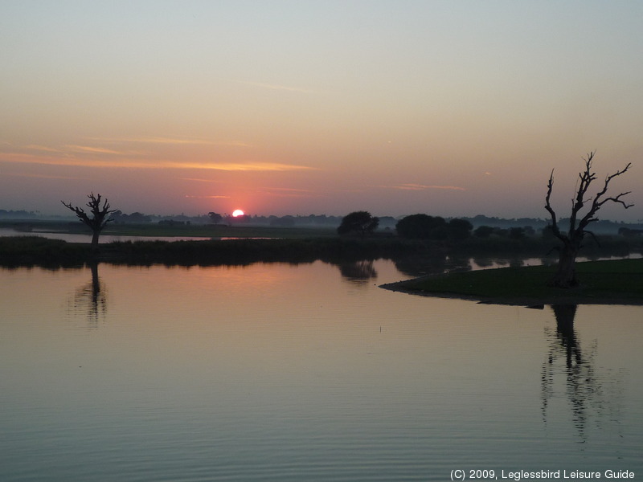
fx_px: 1170
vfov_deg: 23.3
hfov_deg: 30.7
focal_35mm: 63
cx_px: 322
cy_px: 241
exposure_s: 1/160
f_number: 4.3
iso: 100
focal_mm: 7.8
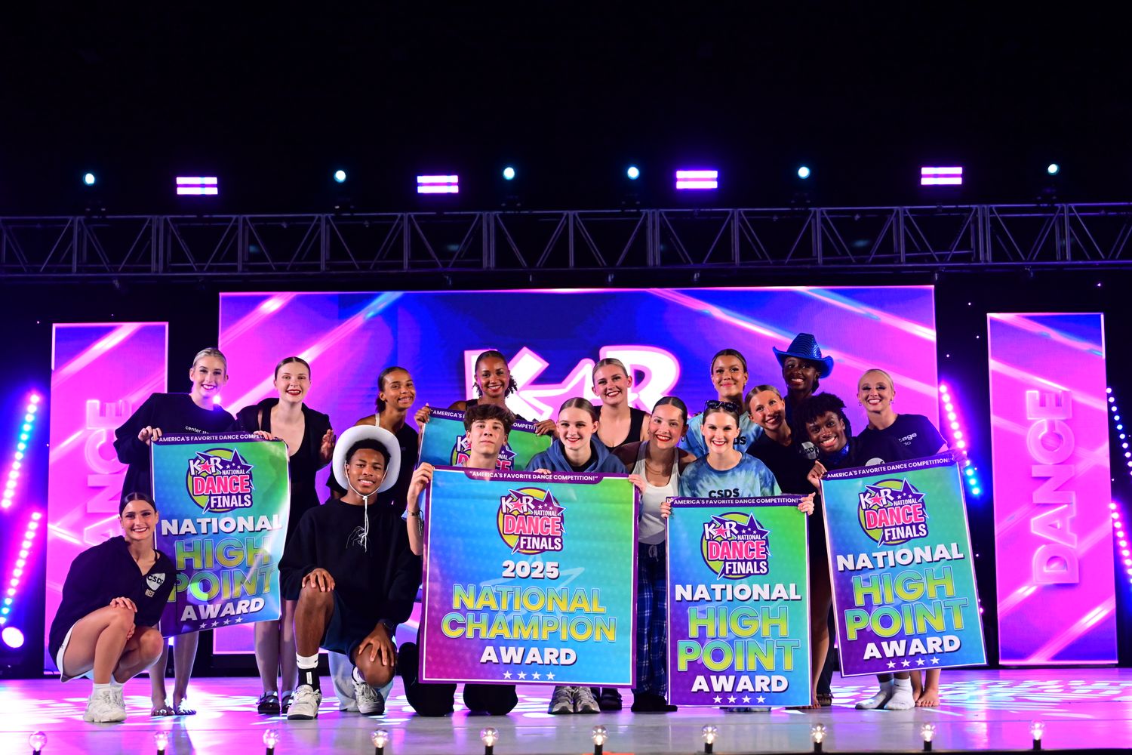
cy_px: 378
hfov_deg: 36.2
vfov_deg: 24.6
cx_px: 566
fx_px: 1729
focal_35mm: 55
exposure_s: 1/640
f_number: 4
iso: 4000
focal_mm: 55
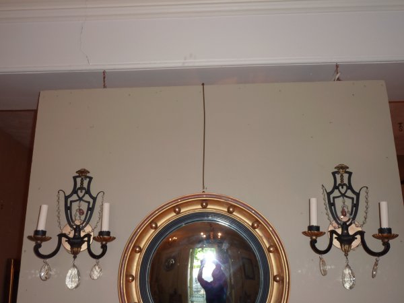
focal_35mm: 35
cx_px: 202
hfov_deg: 52.6
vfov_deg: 40.7
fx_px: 408
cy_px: 152
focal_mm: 5.7
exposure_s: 1/30
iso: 80
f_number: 3.5
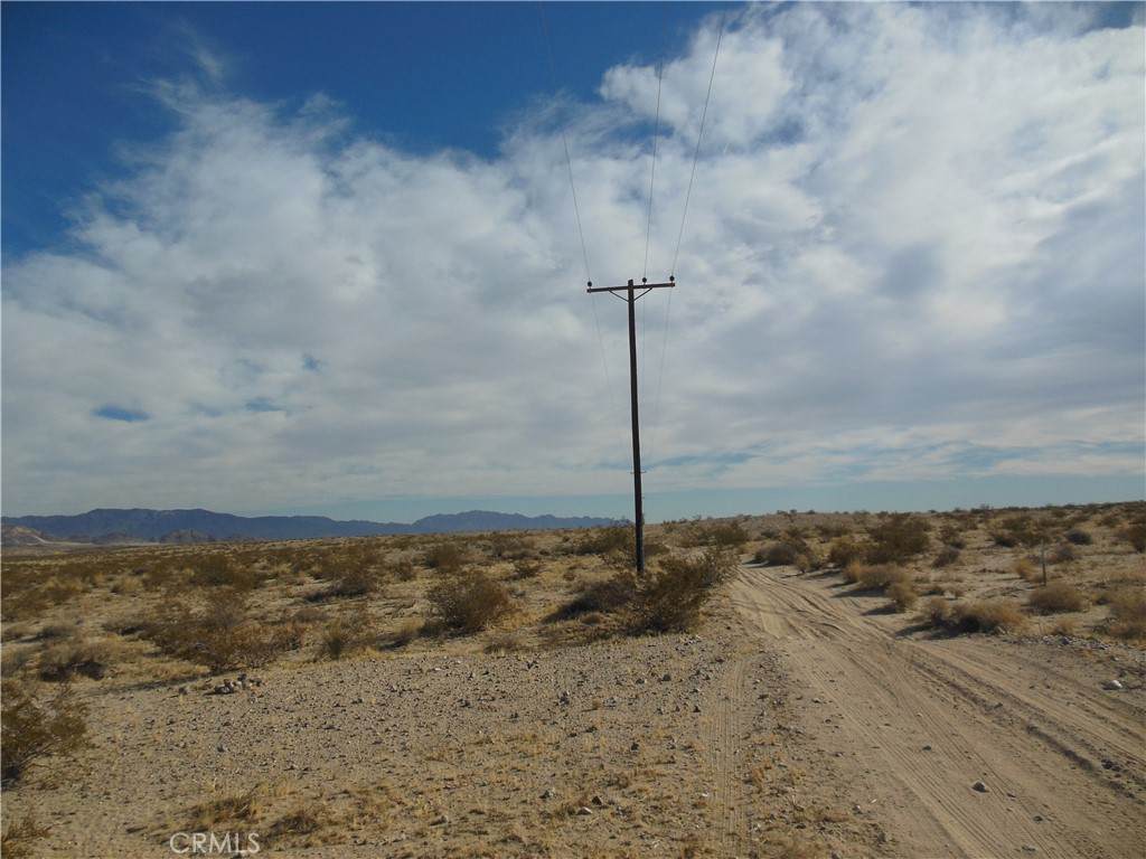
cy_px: 430
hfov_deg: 69.4
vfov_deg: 54.9
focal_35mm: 25
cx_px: 573
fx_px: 828
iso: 125
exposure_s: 1/1000
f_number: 6.4
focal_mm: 4.5
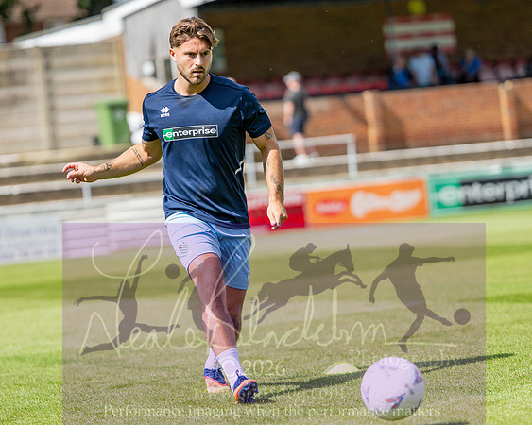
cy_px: 212
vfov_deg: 10.6
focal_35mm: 146
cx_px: 257
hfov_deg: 13.2
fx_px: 2300
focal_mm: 85
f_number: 1.6
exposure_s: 1/6400
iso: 110
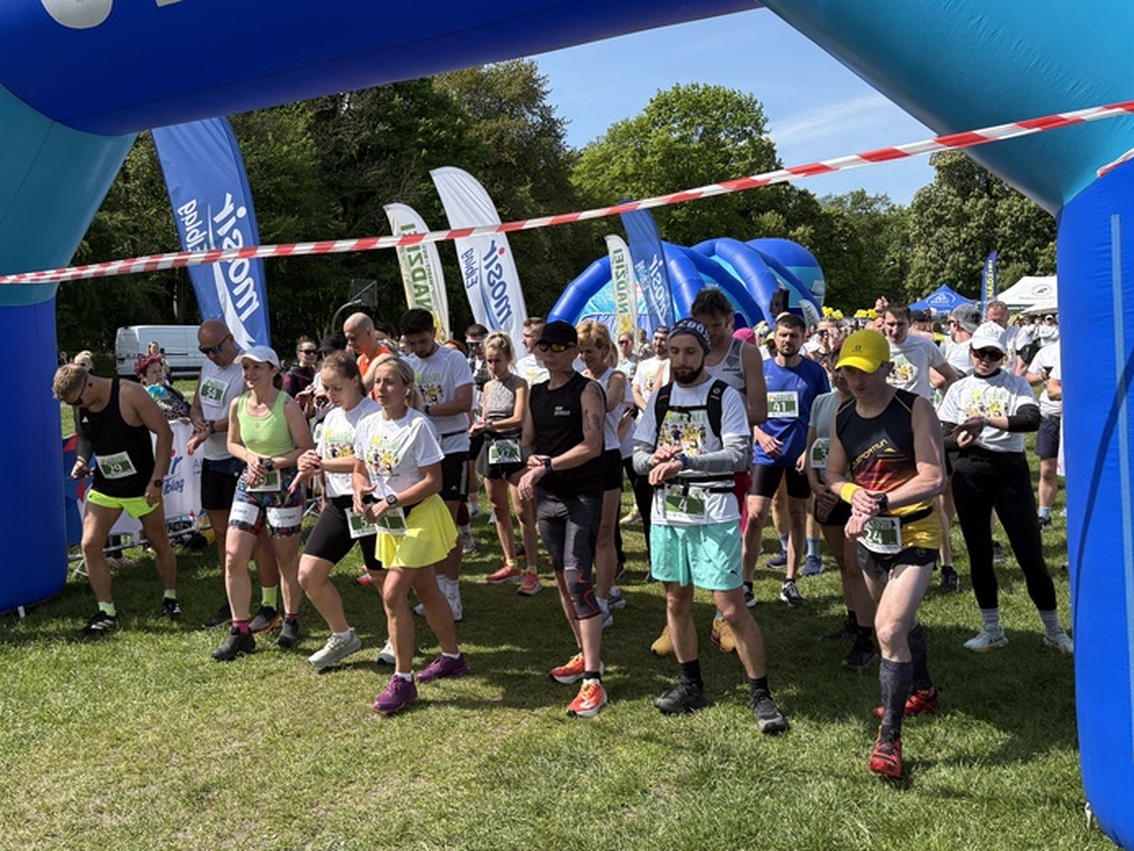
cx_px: 518
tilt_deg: -3.5
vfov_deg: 44.1
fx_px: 1048
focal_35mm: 32
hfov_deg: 56.7
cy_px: 389
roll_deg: +1.3
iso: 64
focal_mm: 5.96
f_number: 1.6
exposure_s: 1/2283
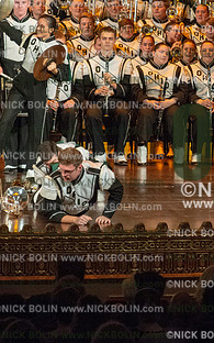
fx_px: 3359
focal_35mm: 360
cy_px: 156
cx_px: 250
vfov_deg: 5.8
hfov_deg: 3.6
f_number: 5.6
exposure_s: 1/320
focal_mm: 190
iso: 8000
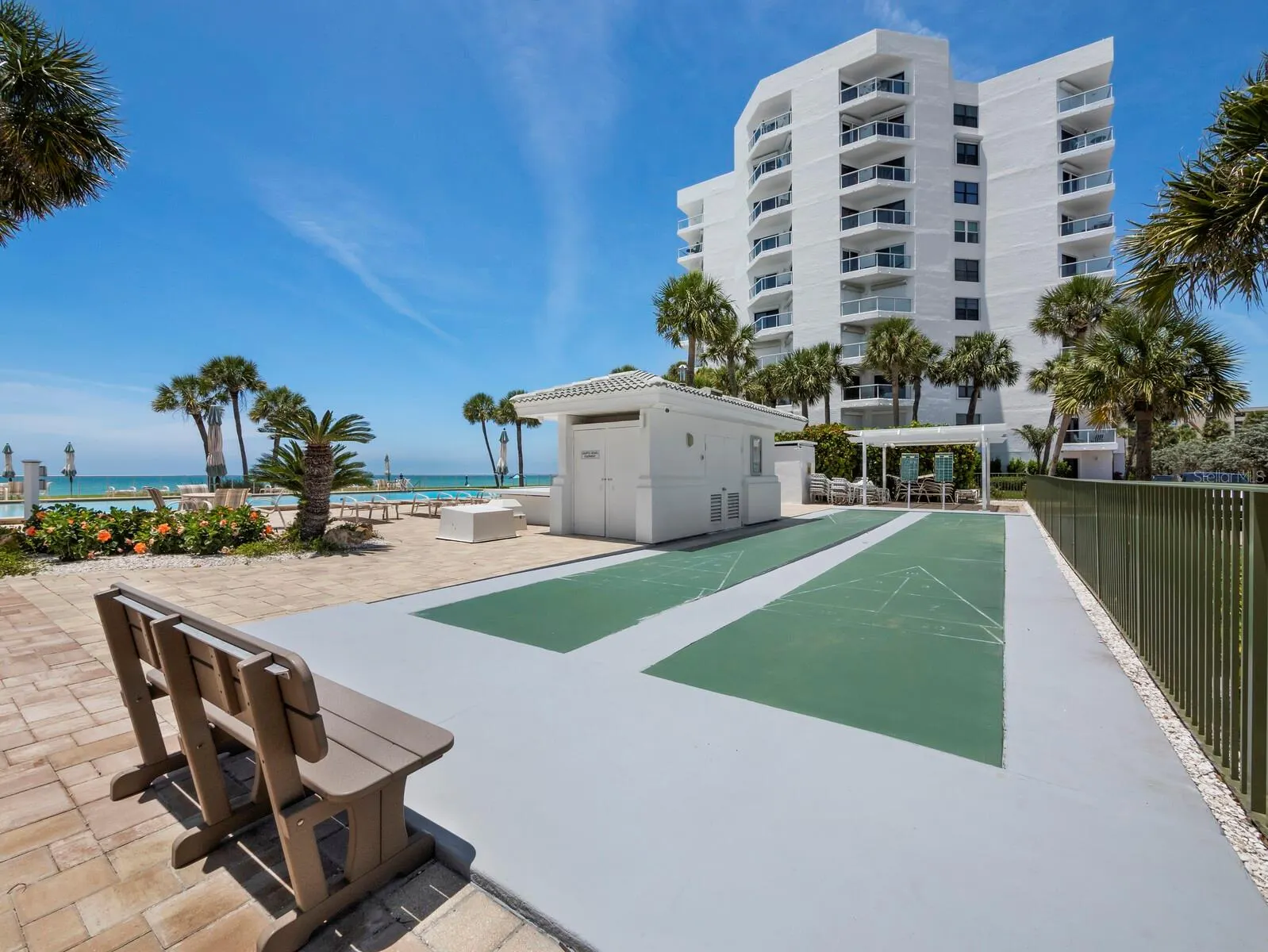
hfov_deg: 102.0
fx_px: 513
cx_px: 634
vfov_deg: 85.7
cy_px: 476
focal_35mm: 14
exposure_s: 1/500
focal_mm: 7
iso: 320
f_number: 10
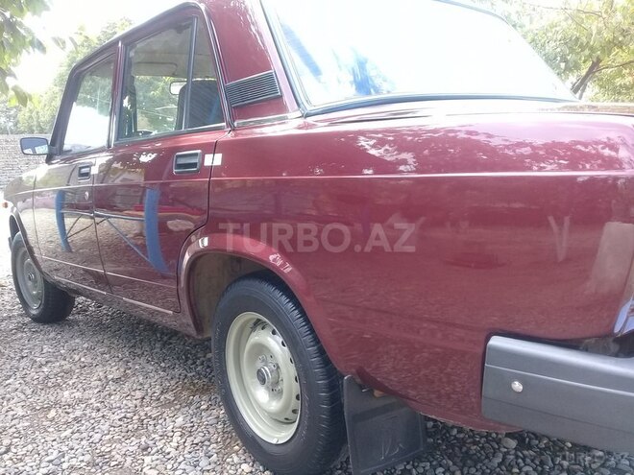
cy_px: 238
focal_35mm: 31
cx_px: 317
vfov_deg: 45.4
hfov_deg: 58.4
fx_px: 568
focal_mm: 3.3
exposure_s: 1/120
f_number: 2.2
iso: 80
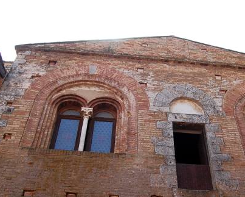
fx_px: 334
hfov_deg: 39.8
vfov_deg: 32.6
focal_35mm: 46
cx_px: 164
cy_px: 126
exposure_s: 1/200
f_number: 10
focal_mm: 20
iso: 400
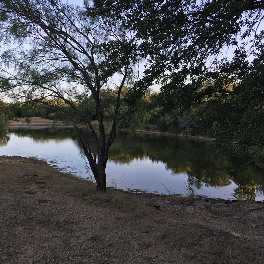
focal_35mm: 35
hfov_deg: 47.2
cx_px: 125
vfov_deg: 47.2
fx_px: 302
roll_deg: -1.3
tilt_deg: -2.3
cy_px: 131
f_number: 2.2
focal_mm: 4.15
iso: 25
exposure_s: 1/242
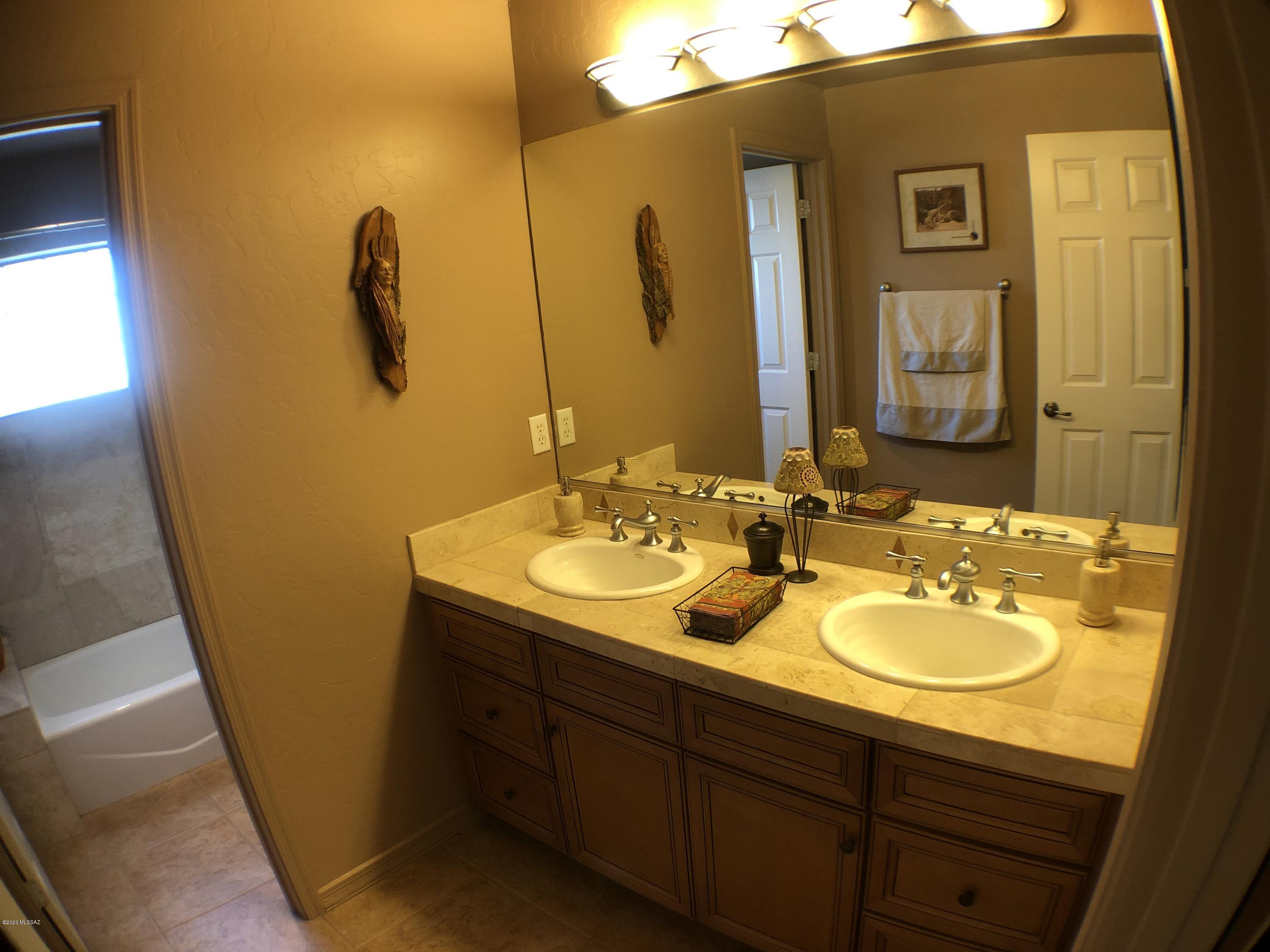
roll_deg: +6.8
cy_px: 476
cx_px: 635
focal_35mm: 28
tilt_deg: -13.3
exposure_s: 1/15
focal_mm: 4
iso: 40
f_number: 1.8
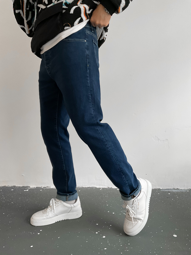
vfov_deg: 61.7
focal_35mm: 29
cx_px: 96
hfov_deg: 48.2
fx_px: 213
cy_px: 128
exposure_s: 1/50
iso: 320
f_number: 1.8
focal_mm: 3
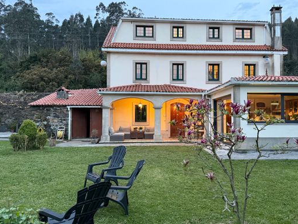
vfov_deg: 49.8
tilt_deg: +2.4
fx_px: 241
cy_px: 108
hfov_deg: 63.3
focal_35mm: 28
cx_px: 162
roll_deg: +0.0
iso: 800
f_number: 1.78
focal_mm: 6.76
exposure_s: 1/55
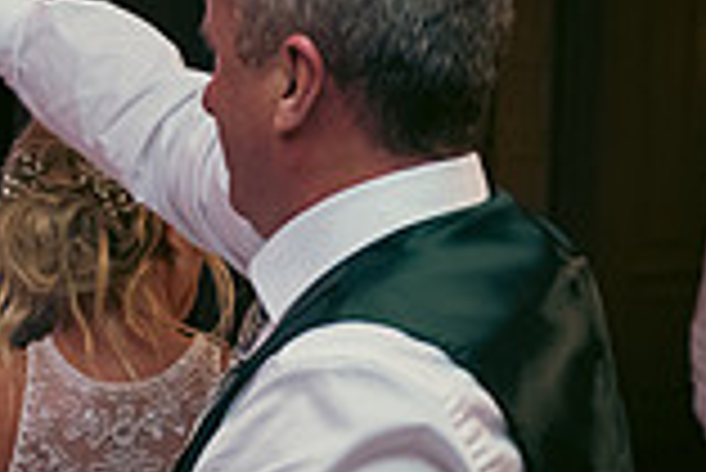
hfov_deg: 17.3
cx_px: 202
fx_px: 2316
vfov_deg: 11.5
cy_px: 497
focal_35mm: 118
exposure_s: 1/160
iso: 800
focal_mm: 32
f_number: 3.5
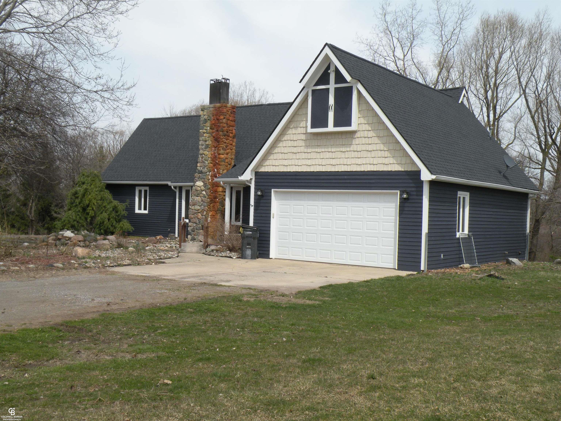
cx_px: 280
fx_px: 681
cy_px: 210
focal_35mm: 42
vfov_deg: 34.3
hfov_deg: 44.8
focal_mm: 7.4
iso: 64
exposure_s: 1/238
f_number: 6.3
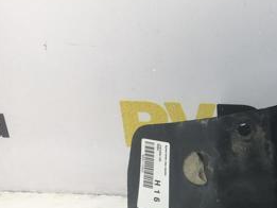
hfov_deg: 25.1
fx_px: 568
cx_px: 318
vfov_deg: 20.7
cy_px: 139
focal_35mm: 71
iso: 25
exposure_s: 1/50
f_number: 2.2
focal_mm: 4.15
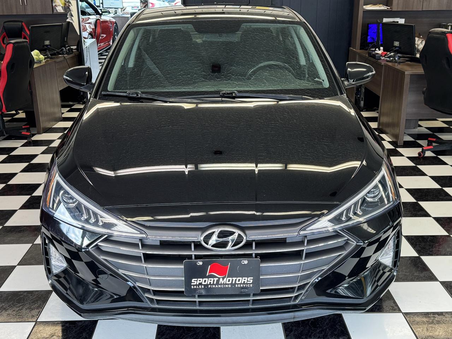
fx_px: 548
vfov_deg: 34.3
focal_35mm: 42
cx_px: 226
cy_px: 170
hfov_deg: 44.8
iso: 160
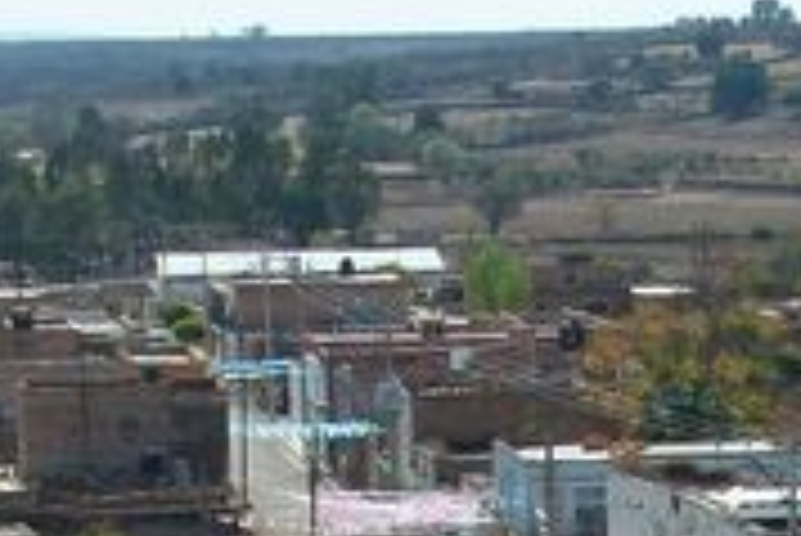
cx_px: 428
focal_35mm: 157
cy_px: 1049
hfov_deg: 13.1
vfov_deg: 8.3
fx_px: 3496
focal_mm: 7.1
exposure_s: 1/366
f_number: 6.3
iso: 80
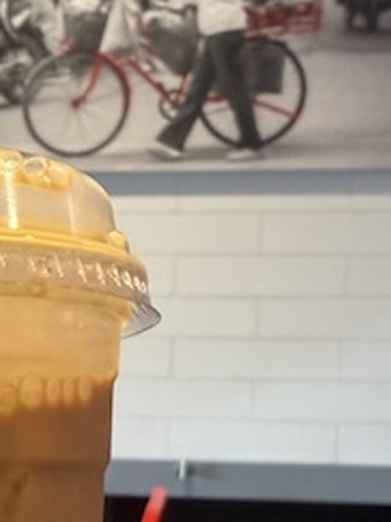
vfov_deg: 23.8
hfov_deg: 17.6
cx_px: -95
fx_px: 1191
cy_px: 503
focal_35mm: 79
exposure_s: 1/60
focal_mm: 2.22
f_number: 2.2
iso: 320
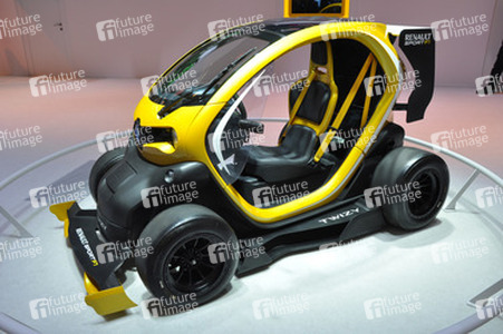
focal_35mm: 33
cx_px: 252
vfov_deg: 39.9
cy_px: 167
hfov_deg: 57.3
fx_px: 461
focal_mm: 22
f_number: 7.1
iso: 400
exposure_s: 1/125
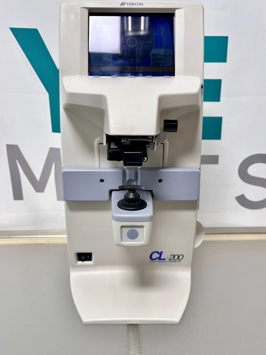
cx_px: 133
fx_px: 266
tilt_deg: -14.7
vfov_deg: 67.3
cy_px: 178
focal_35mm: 26
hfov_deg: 53.1
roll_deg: +0.7
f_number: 1.6
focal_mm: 5.1
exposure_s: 1/176
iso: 40
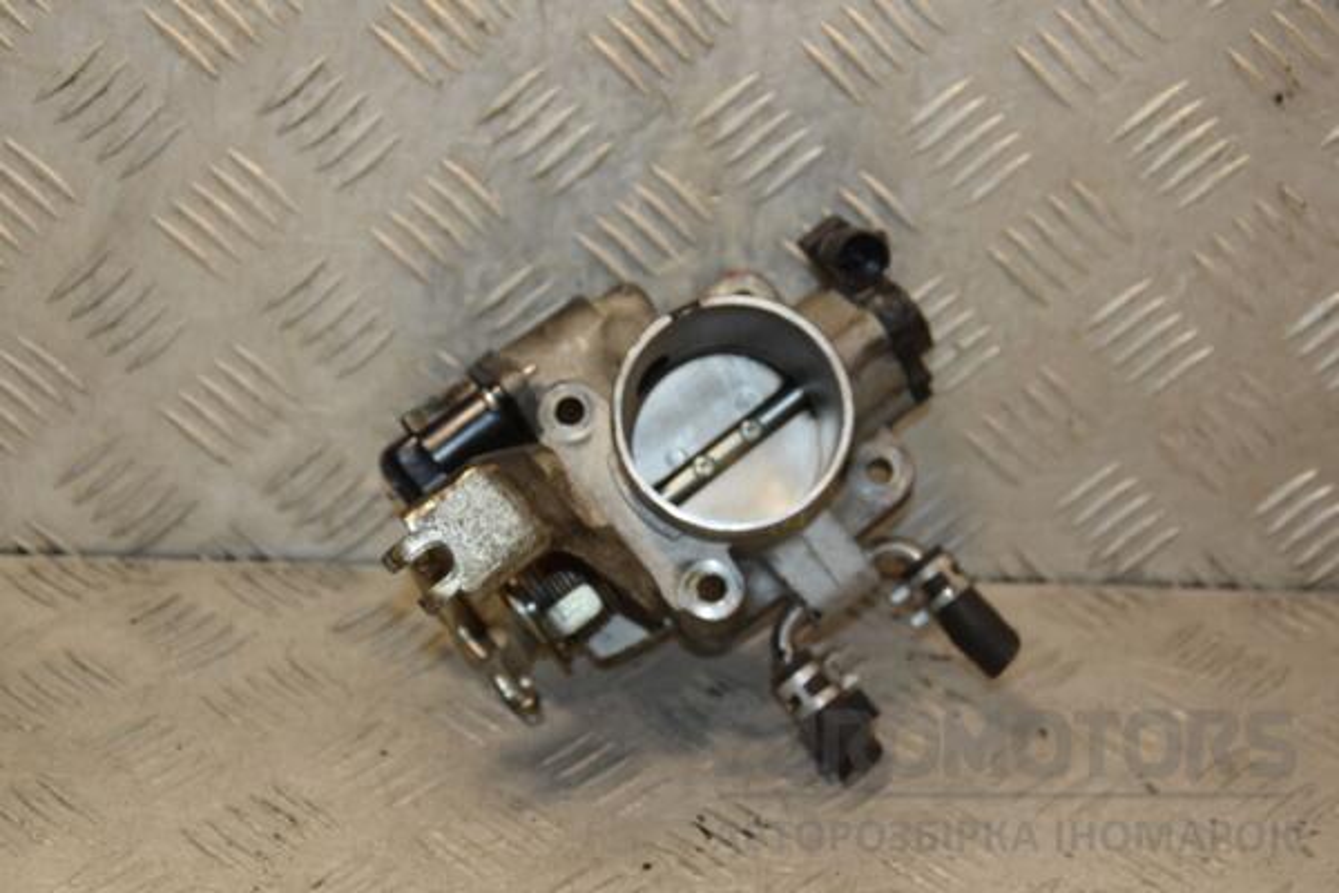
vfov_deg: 15.7
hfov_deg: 23.4
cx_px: 670
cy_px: 446
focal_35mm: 87
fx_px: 3236
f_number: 5.6
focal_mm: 58
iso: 800
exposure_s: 1/200
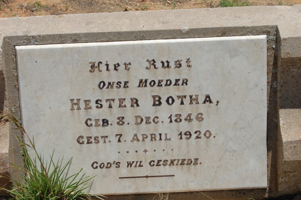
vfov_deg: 16.5
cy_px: 100
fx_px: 689
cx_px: 150
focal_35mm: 82
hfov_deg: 24.6
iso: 200
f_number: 10
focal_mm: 55
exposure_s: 1/400
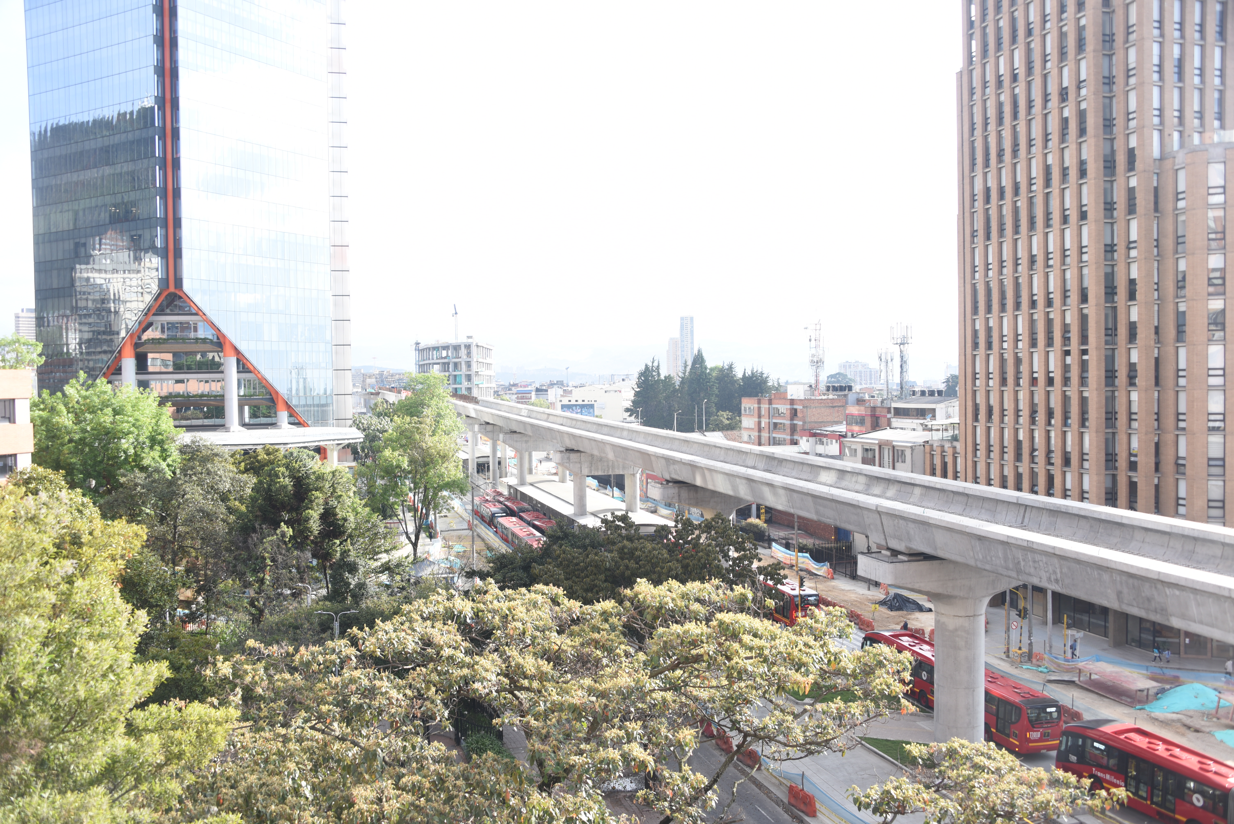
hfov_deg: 58.7
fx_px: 1097
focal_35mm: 32
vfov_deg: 41.1
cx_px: 617
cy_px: 412
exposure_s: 1/100
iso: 100
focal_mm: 32
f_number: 5.6
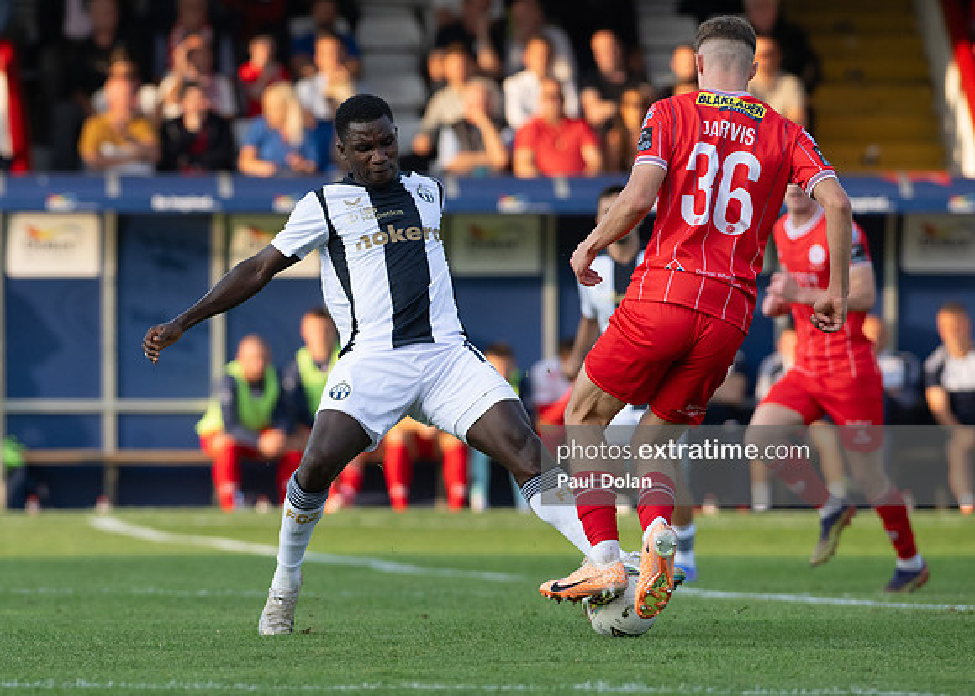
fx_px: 11926
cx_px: 317
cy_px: 348
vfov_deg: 3.3
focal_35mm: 431
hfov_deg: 4.7
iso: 800
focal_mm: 300
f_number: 4.5
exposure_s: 1/1250
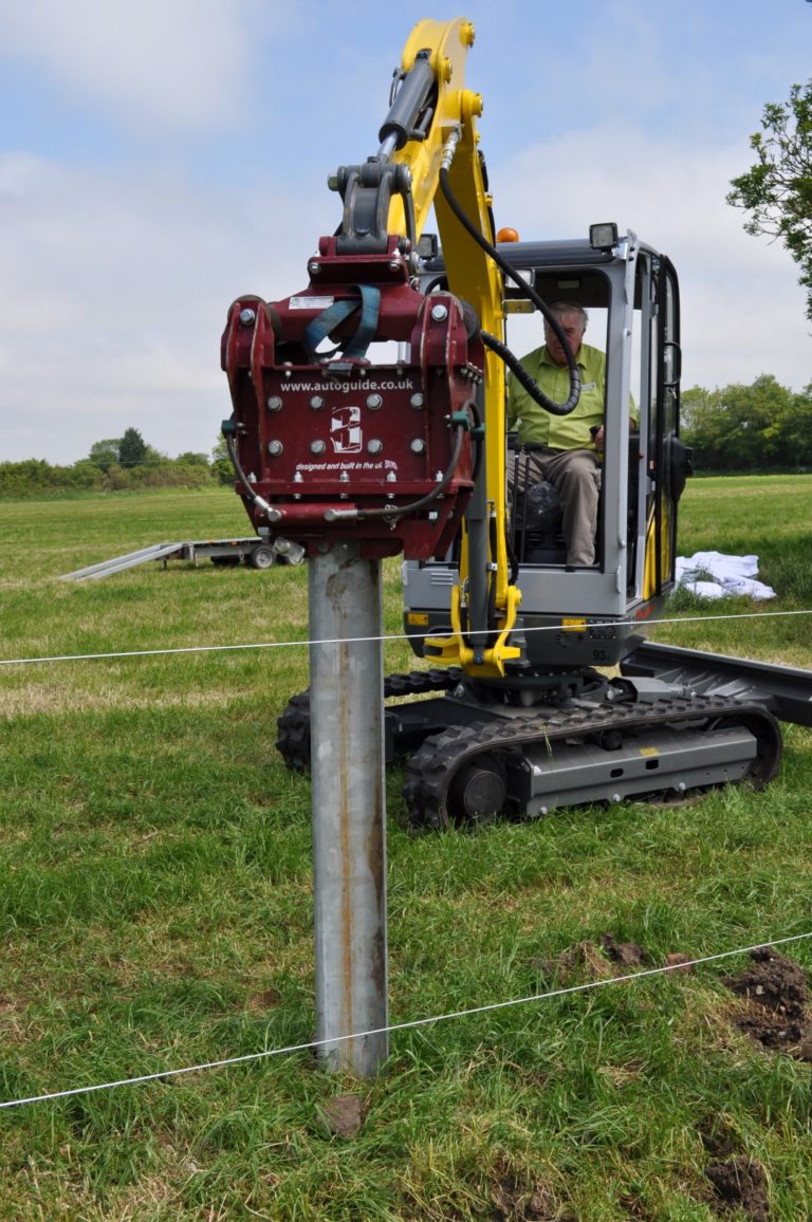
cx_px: 406
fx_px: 1323
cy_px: 611
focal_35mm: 39
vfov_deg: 49.6
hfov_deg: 34.1
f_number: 9
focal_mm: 26
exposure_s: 1/320
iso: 200
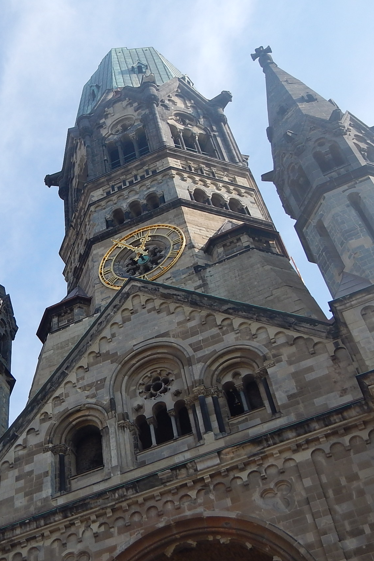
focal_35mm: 50
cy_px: 280
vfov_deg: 39.6
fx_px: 779
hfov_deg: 26.5
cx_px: 81
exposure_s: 1/640
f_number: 4
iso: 125
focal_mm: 6.5
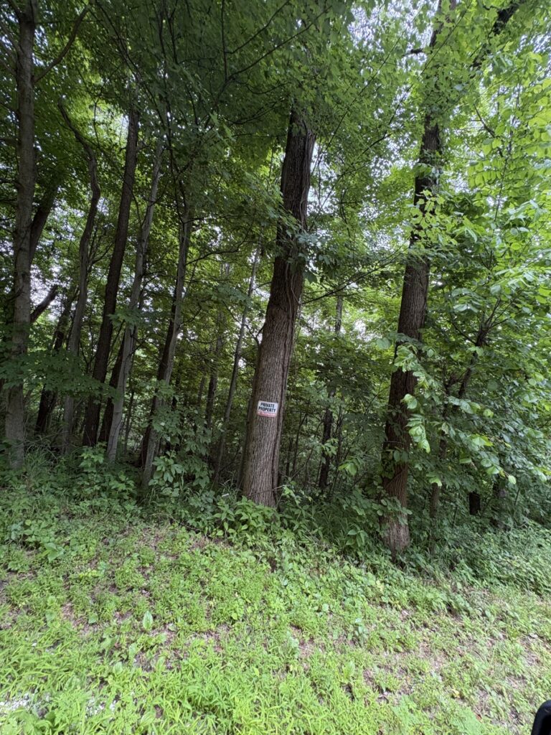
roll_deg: -6.0
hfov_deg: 85.7
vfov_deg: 102.1
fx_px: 297
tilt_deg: +3.9
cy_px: 368
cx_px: 276
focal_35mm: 14
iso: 320
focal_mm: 2.22
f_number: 2.2
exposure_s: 1/60
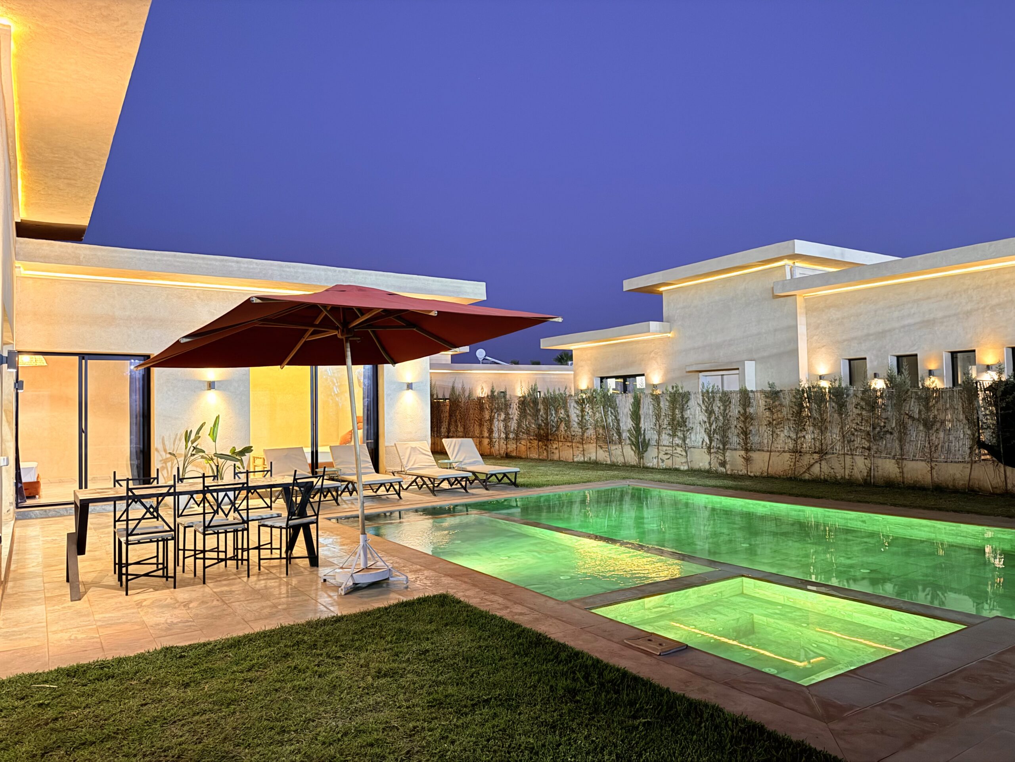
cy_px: 381
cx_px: 508
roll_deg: +0.9
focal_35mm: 24
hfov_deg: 71.6
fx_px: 704
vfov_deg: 56.8
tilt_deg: +2.5
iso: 640
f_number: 1.78
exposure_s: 1/33
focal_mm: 6.76
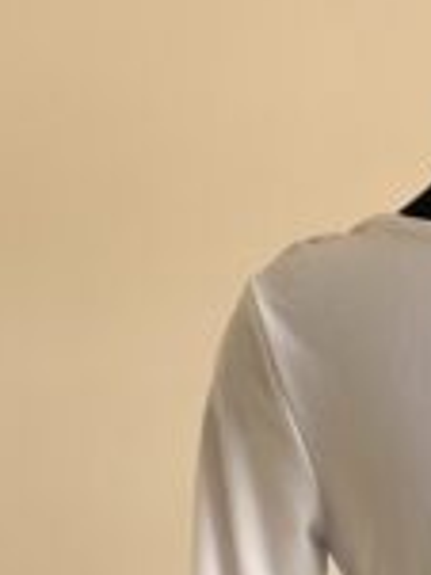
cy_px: 939
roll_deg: -0.8
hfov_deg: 15.4
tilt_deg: -4.8
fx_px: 1513
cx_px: 564
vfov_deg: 18.3
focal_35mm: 91
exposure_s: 1/60
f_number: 1.78
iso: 125
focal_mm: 6.86
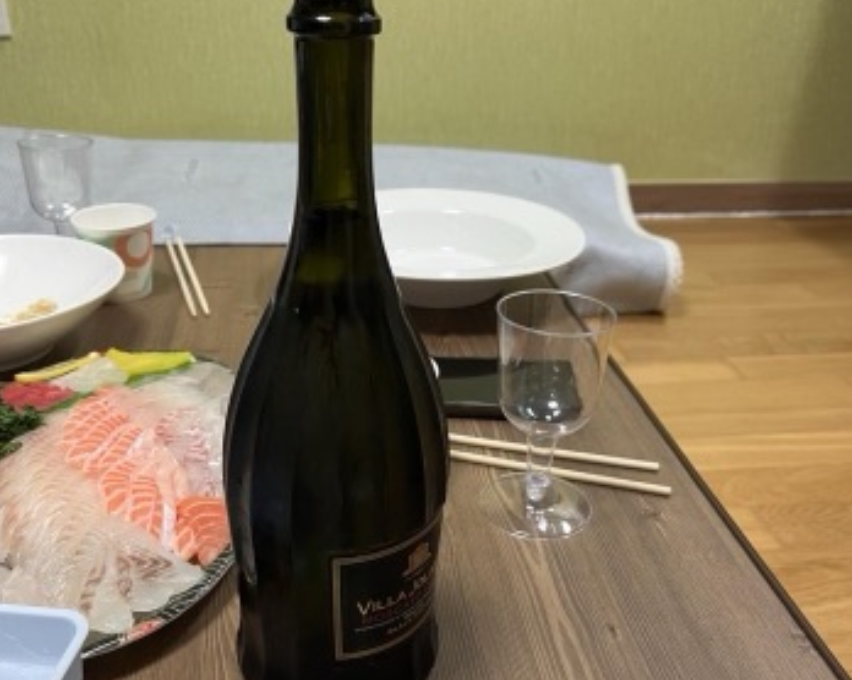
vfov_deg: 42.2
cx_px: 426
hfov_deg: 51.6
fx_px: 882
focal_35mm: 35
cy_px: 335
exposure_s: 1/60
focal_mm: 5.1
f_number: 1.6
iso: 125
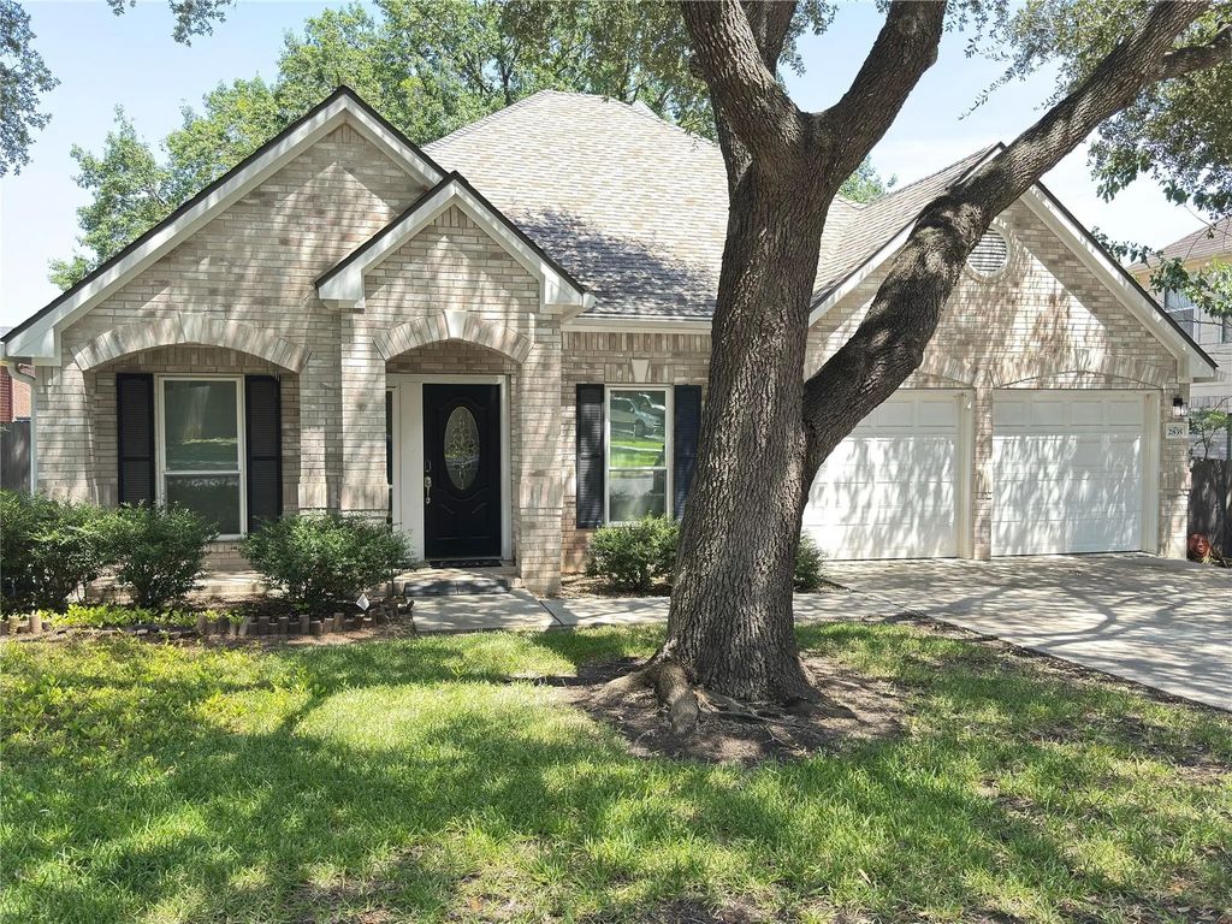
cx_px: 616
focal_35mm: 29
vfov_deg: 48.2
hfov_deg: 61.7
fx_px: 1032
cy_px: 462
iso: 100
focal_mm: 6.76
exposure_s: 1/390
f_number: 1.78
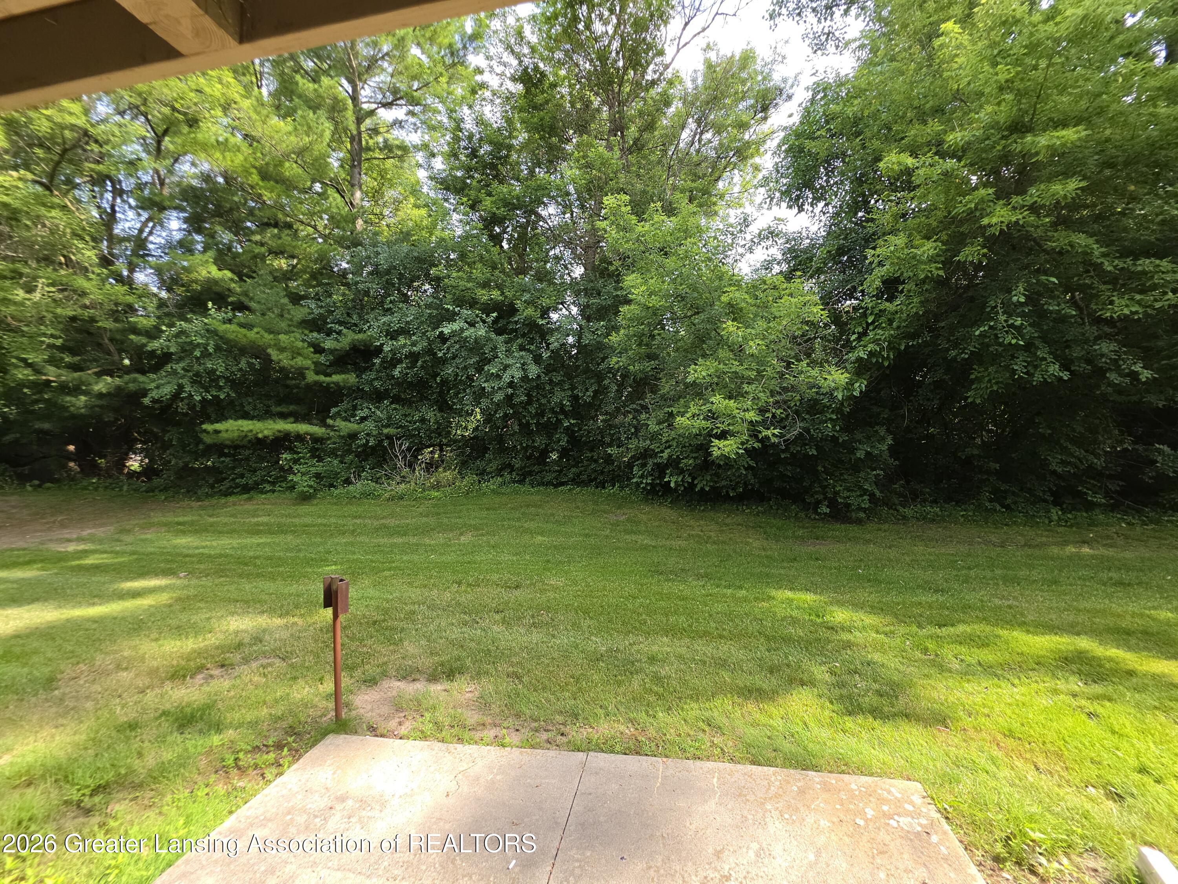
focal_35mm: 13
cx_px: 589
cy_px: 442
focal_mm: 2.2
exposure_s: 1/137
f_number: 1.9
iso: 16
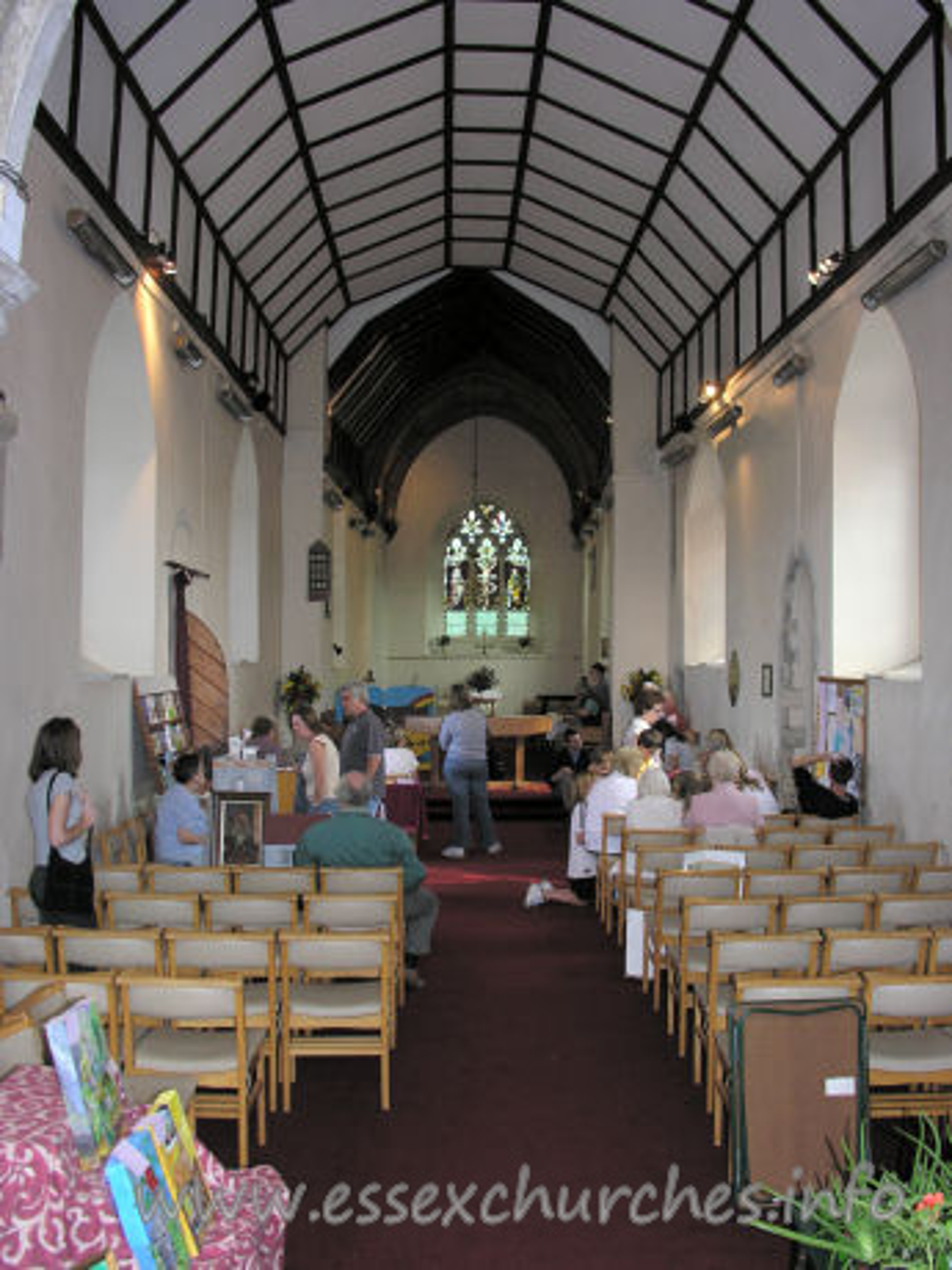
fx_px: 1283
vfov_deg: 52.6
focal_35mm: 35
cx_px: 476
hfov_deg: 40.7
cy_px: 635
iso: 100
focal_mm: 8.9
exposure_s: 1/60.1
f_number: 2.8
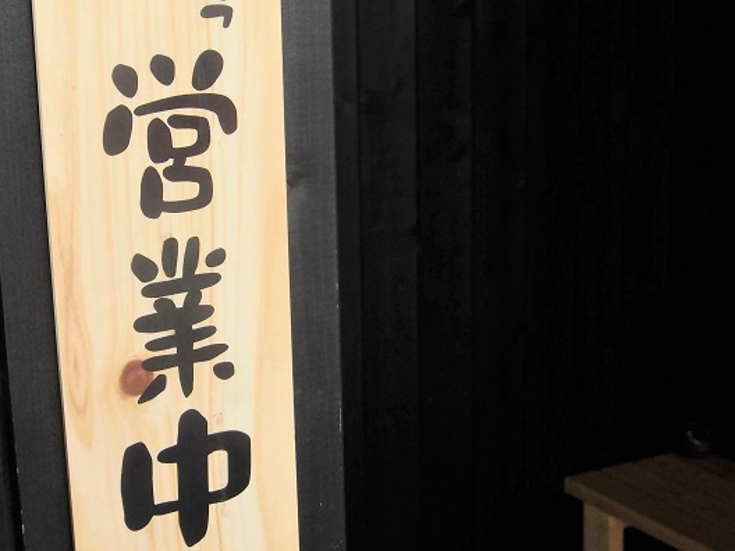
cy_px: 288
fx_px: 998
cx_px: 192
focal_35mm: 47
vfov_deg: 30.9
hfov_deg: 39.4
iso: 100
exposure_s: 1/100
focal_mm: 5.5
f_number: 2.9
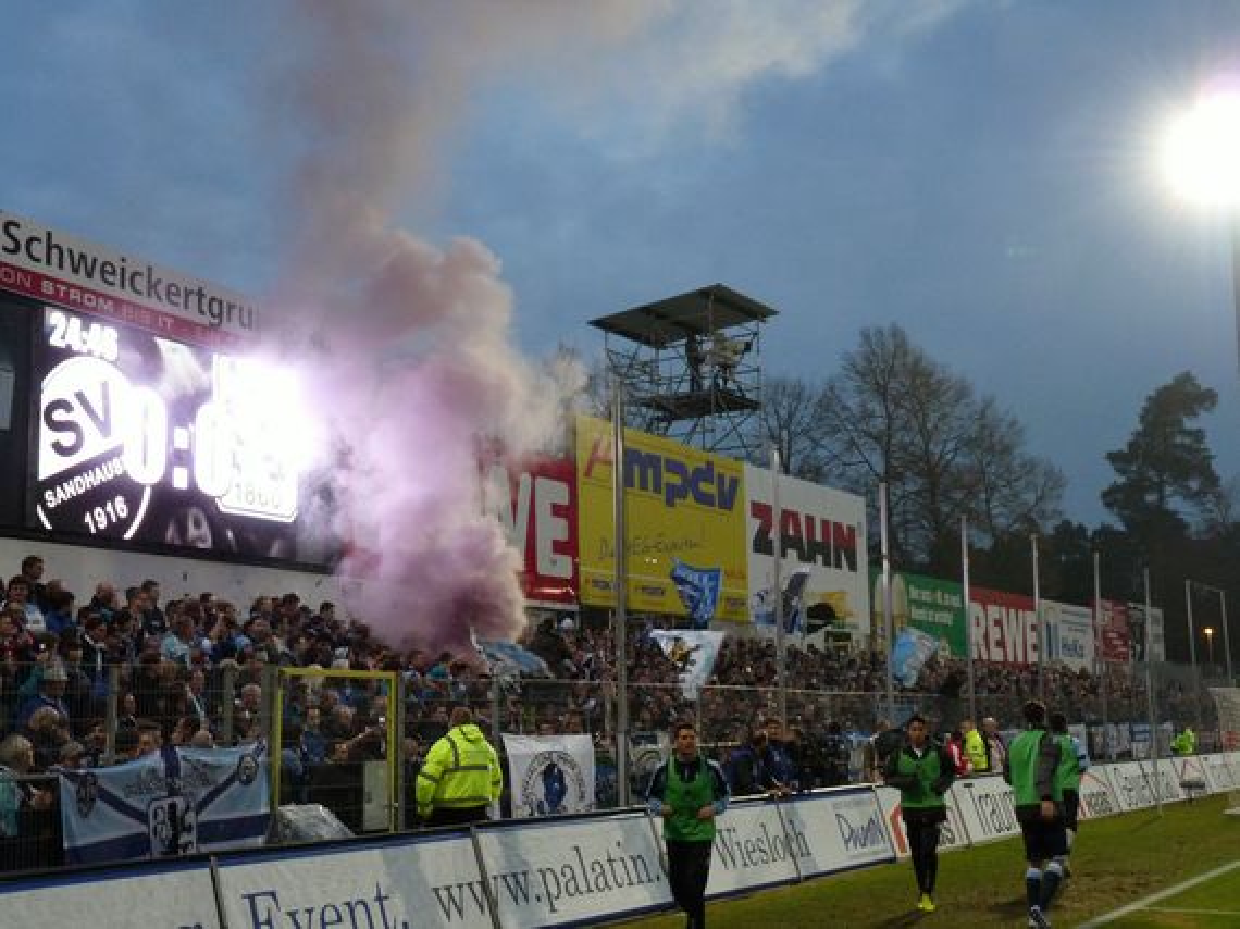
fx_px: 1647
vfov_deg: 31.5
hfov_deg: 41.3
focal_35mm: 46
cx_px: 620
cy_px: 464
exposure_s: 1/80
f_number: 3.2
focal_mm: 8.2
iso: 400
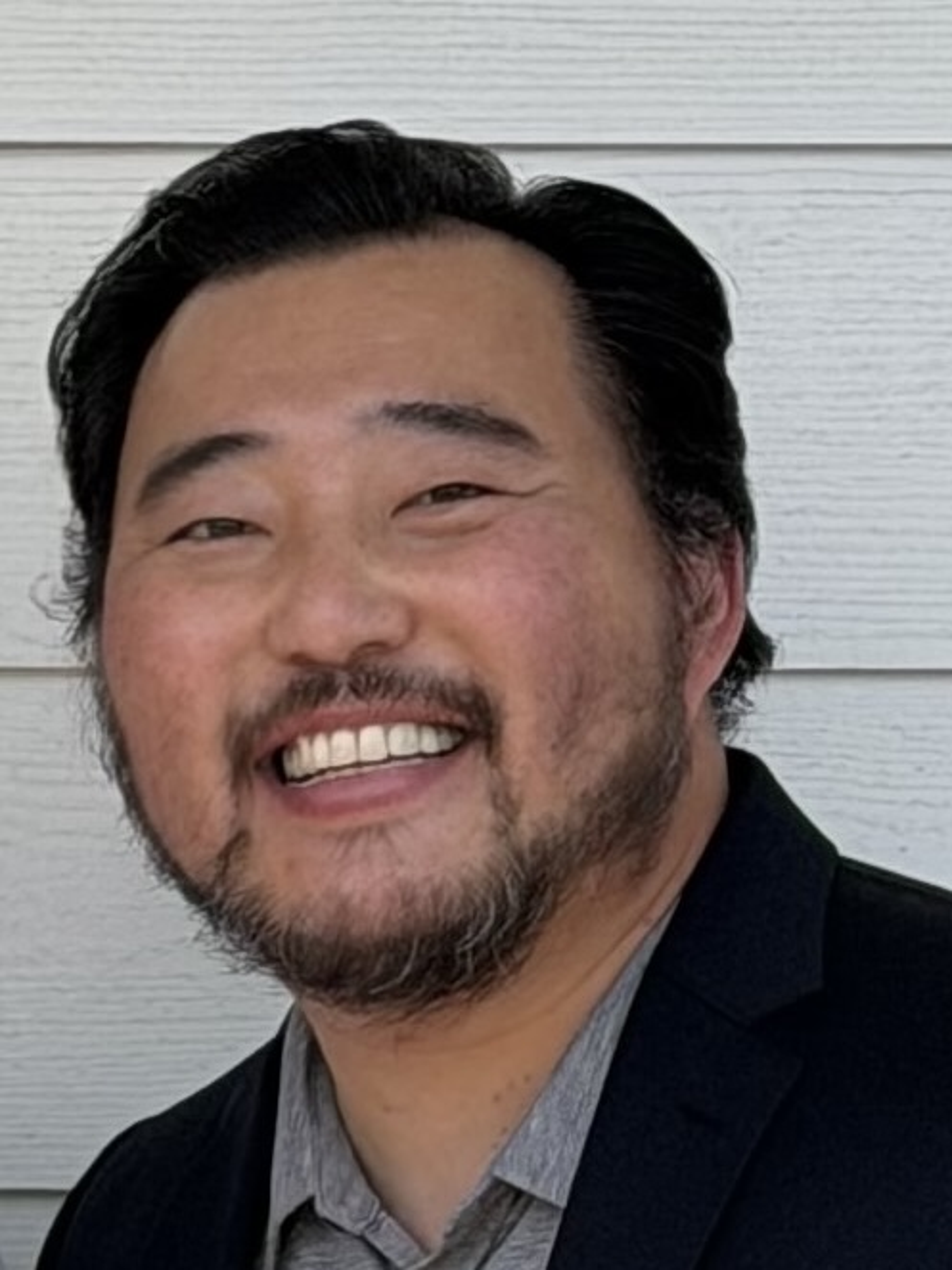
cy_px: 635
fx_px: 1761
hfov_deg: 30.3
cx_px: 476
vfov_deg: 39.7
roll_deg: -0.1
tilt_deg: -3.0
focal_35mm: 48
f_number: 1.78
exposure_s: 1/3096
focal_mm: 6.76
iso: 80
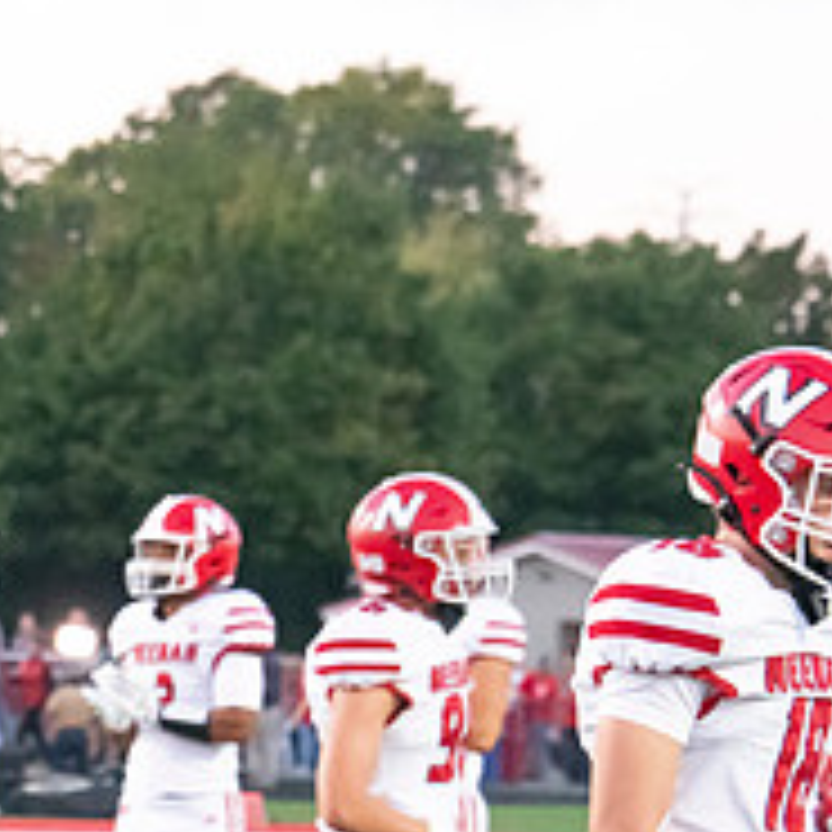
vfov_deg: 5.7
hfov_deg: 5.6
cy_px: 848
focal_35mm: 309
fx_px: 8403
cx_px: -76
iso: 10000
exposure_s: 1/500
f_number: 7.1
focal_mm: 116
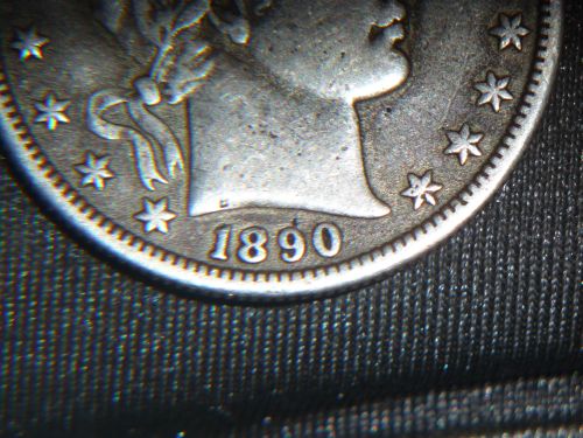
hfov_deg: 7.1
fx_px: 4716
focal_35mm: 280
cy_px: 219
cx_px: 292
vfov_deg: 5.3
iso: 100
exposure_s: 1/60
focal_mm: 47
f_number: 4.9
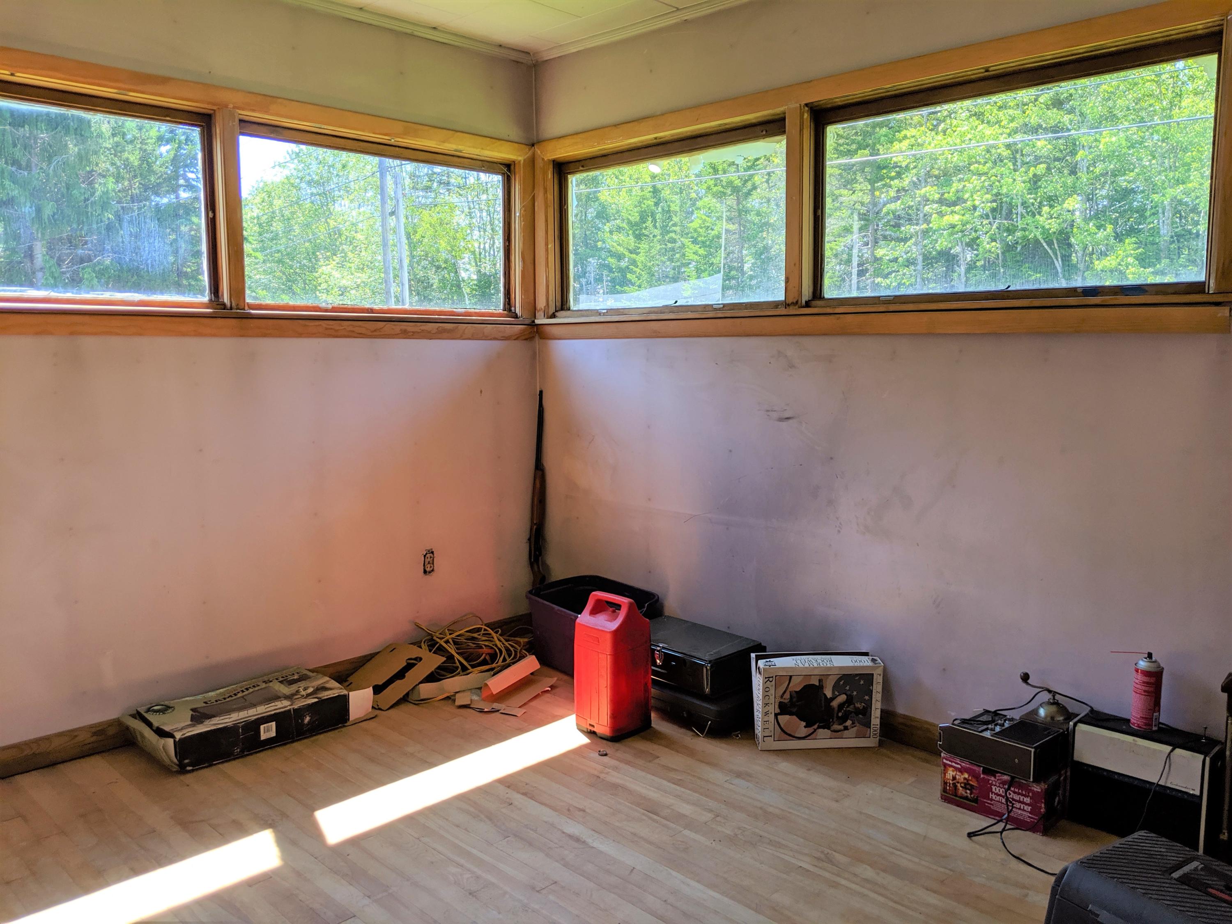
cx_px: 616
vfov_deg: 51.4
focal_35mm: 27
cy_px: 462
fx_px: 961
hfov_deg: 65.3
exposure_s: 1/510
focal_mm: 4.44
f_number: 1.8
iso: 53
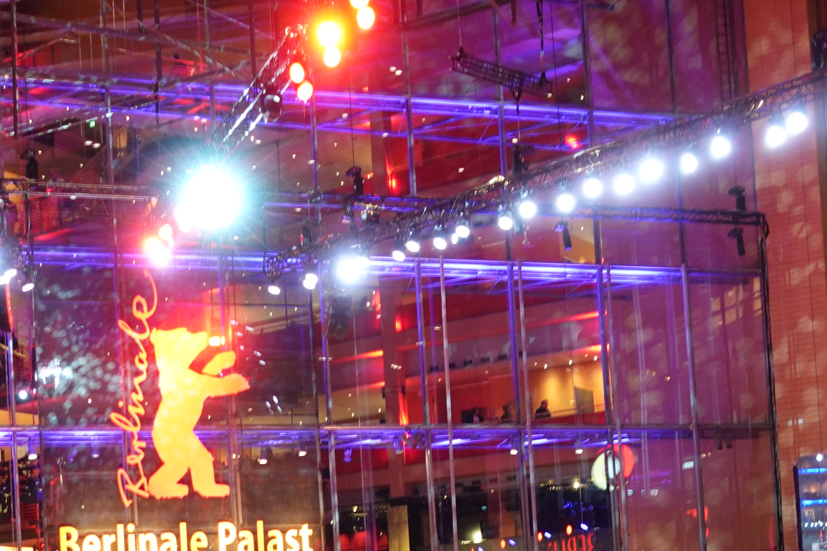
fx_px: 1585
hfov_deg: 29.1
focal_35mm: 69
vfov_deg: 19.0
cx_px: 304
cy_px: 603
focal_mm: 12.04
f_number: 2.5
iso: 800
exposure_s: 1/25
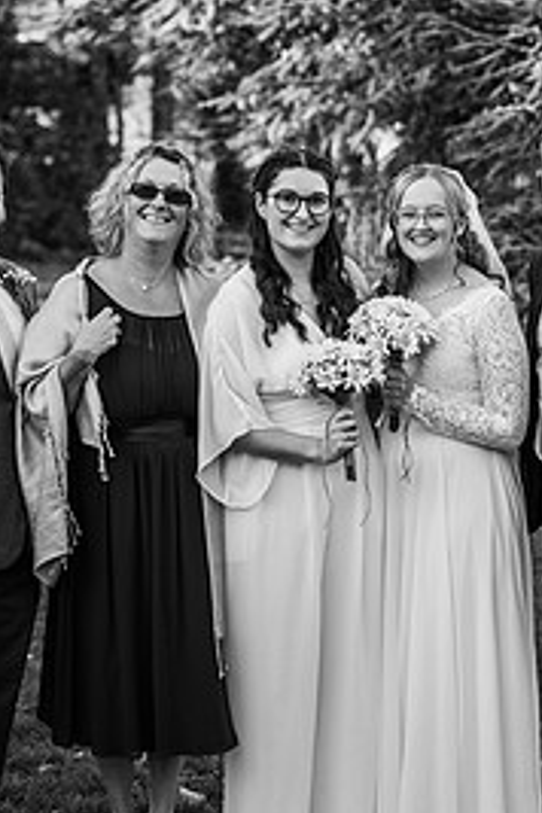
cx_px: 291
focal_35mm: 96
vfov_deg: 21.2
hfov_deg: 14.2
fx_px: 2168
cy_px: 335
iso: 100
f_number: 2.8
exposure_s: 1/500
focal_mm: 57
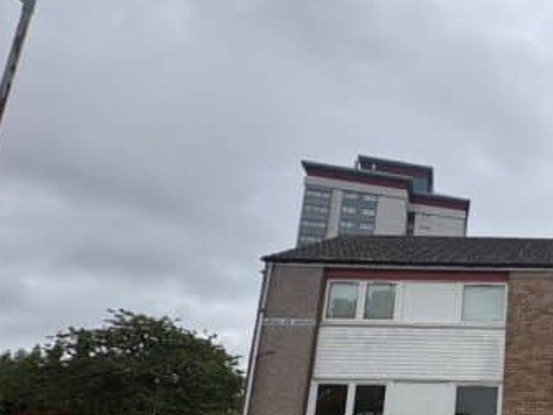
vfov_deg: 42.5
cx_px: 611
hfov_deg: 43.6
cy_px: 321
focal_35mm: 32
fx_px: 511
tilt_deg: +12.9
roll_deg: +0.5
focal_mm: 2.22
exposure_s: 1/1063
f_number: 2.2
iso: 50
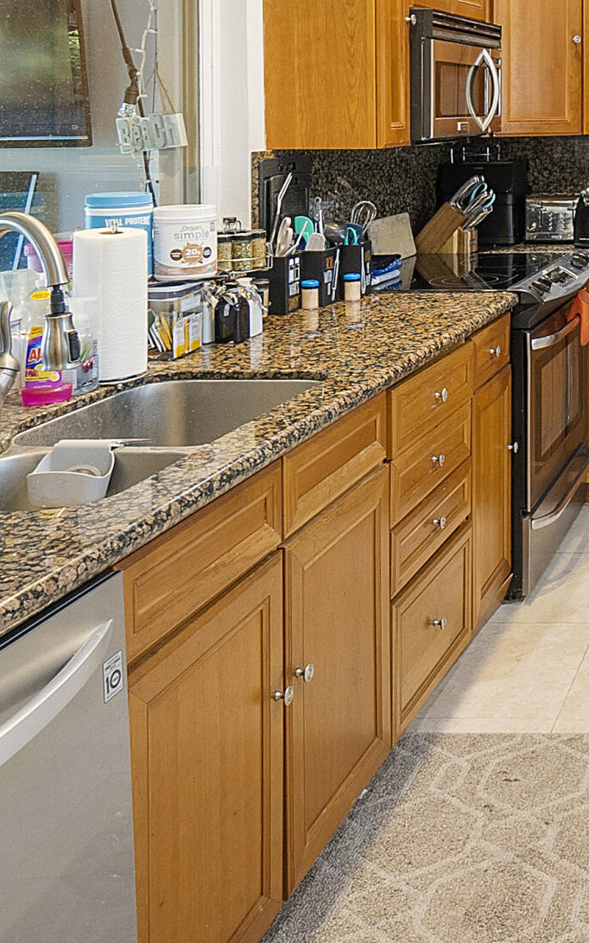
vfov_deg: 43.7
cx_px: 817
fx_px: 1079
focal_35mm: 42
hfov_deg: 25.2
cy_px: 123
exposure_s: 1/80
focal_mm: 10
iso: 250
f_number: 6.3
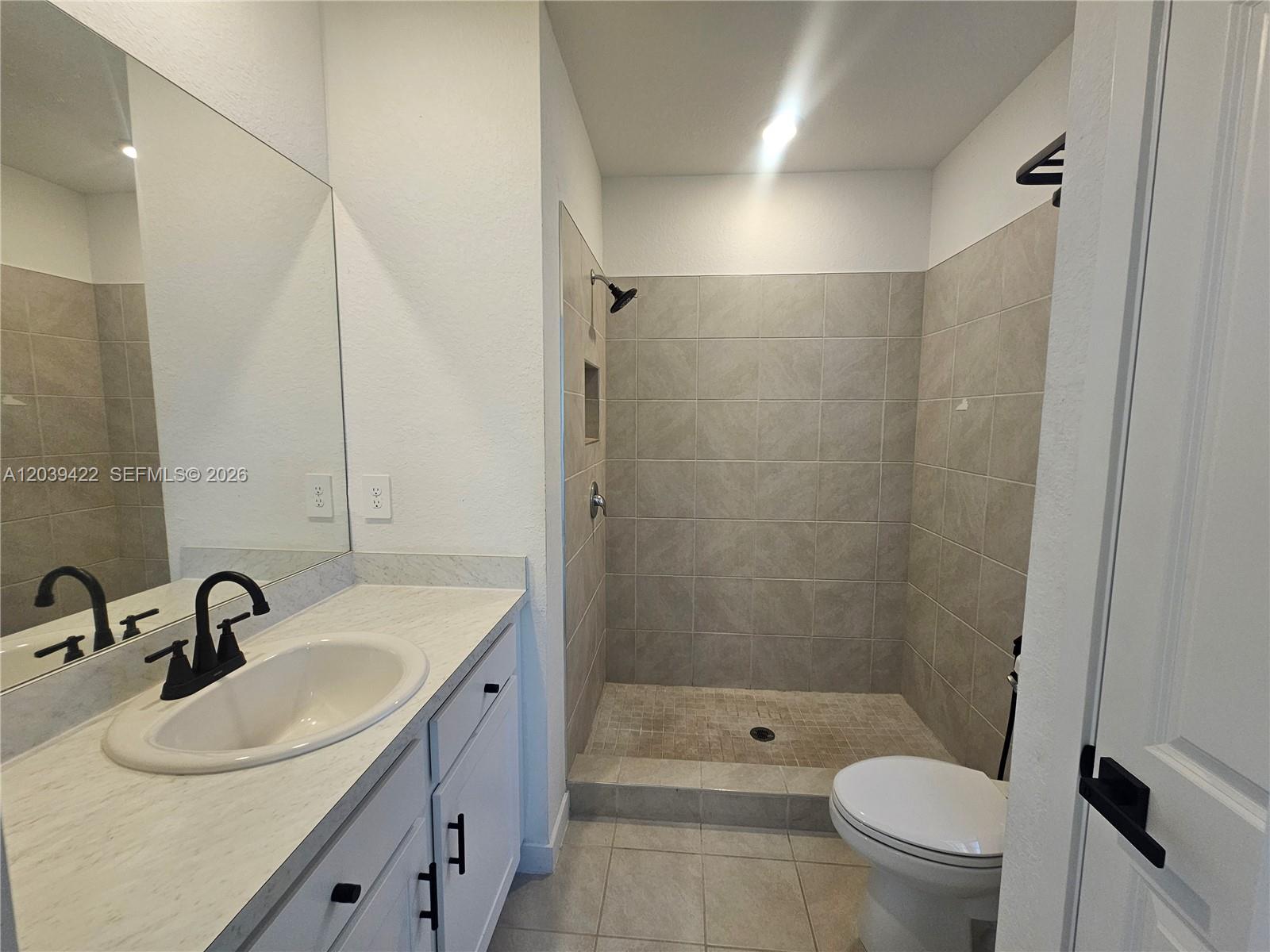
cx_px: 635
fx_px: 477
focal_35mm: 13
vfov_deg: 89.9
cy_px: 476
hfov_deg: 106.2
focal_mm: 2.2
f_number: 2.2
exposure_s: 1/60
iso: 100
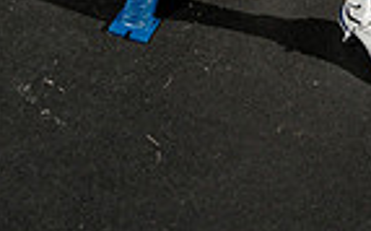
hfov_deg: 27.1
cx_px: 317
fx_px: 747
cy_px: -319
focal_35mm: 74
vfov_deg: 13.2
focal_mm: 23
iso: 500
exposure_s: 1/200
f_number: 7.1
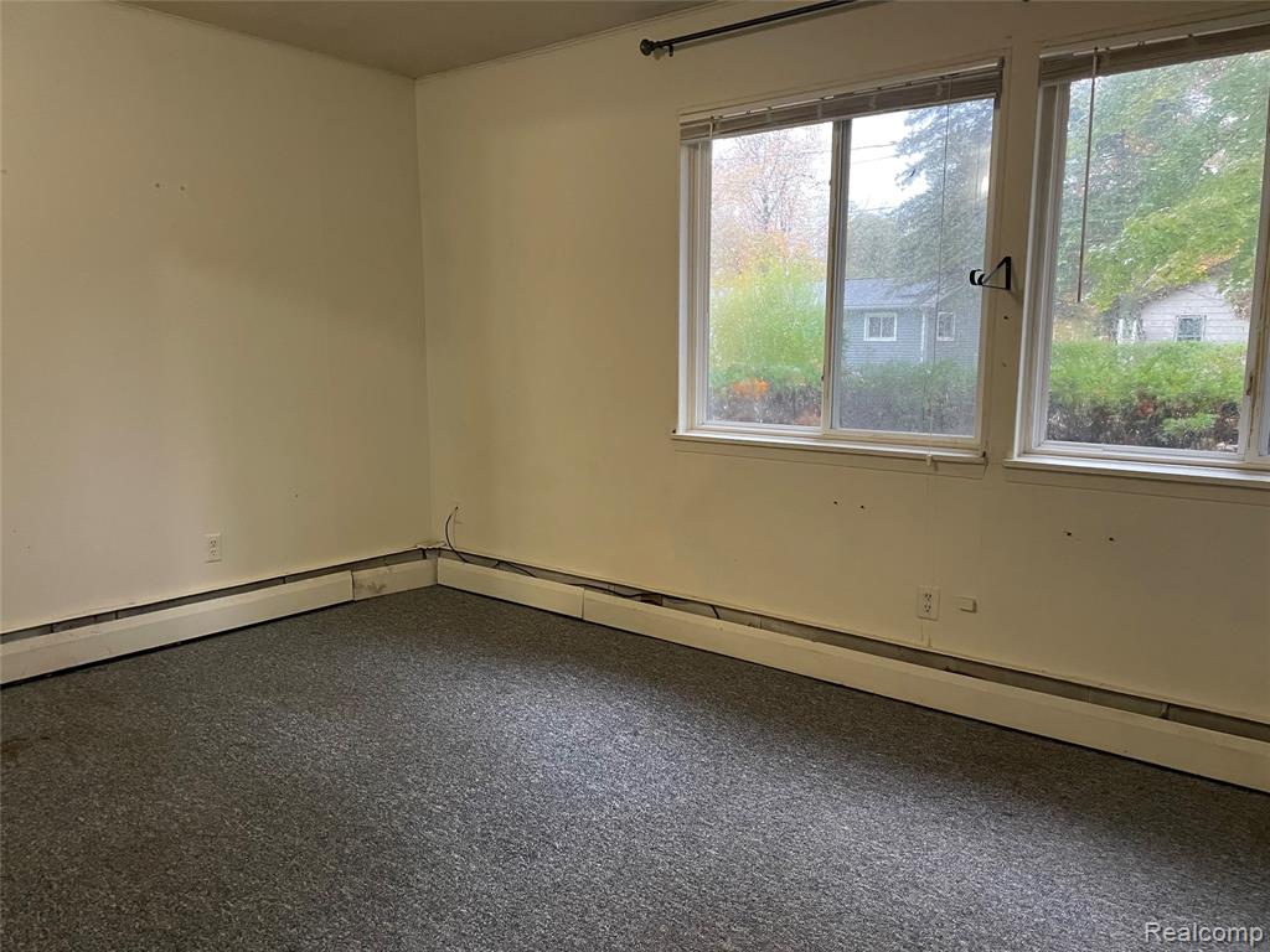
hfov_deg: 67.3
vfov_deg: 53.1
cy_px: 476
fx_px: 954
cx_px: 635
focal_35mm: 26
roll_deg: +0.2
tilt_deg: -9.2
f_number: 1.6
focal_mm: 4.2
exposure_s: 1/60
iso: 400
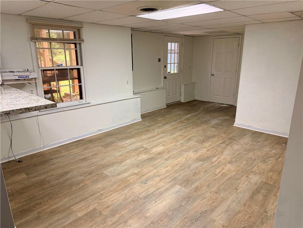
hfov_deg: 71.6
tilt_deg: -15.5
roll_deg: +0.0
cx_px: 152
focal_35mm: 24
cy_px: 114
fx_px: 210
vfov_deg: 56.8
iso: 250
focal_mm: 6.76
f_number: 1.78
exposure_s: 1/120
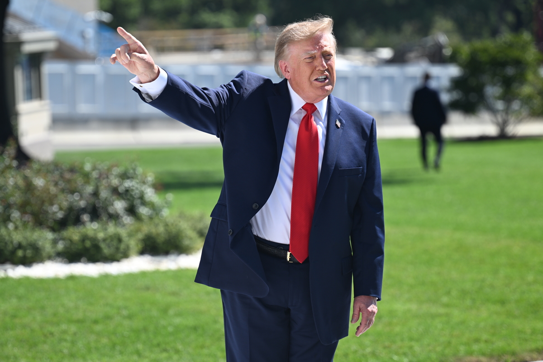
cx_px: 272
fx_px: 2338
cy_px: 181
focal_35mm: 155
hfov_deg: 13.2
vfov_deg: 8.9
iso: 125
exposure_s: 1/800
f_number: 4
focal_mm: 155
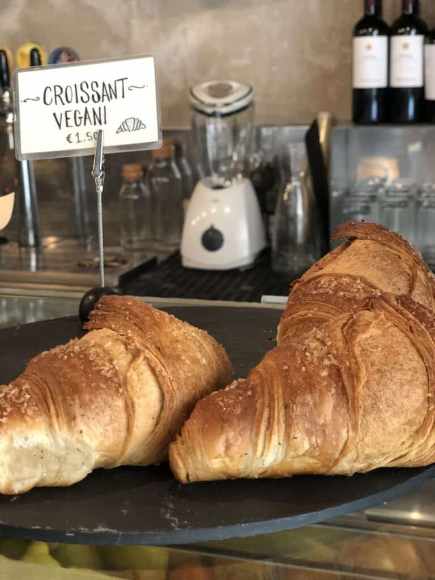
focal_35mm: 52
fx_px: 871
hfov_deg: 28.0
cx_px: 218
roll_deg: +2.1
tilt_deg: -12.8
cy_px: 290
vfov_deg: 36.8
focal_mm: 6
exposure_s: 1/14
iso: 160
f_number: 2.4
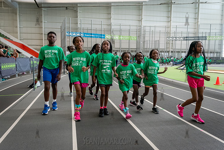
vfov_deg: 46.8
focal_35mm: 28
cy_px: 76
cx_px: 102
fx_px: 173
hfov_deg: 65.9
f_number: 4
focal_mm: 24
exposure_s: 1/640
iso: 6400
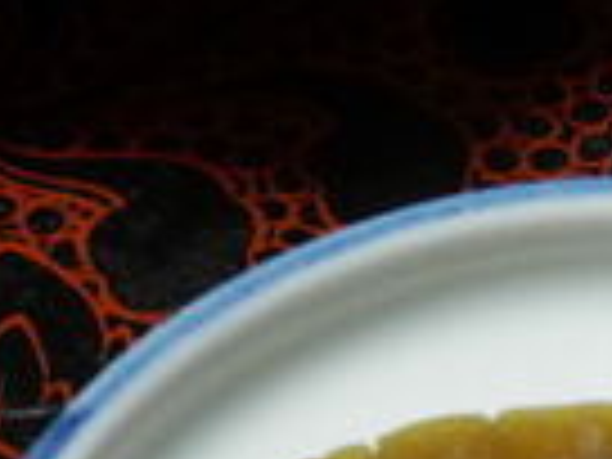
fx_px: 3907
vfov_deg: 6.6
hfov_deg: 8.9
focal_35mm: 221
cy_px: 704
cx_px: 688
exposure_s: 1/25
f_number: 5.1
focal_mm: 25
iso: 3200
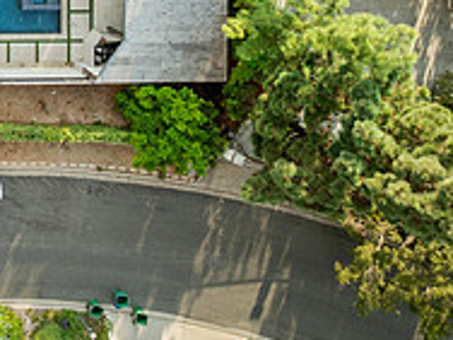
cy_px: -150
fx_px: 968
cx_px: -243
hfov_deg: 21.6
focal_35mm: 74
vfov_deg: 18.0
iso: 100
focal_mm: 12.29
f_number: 2.8
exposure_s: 1/15
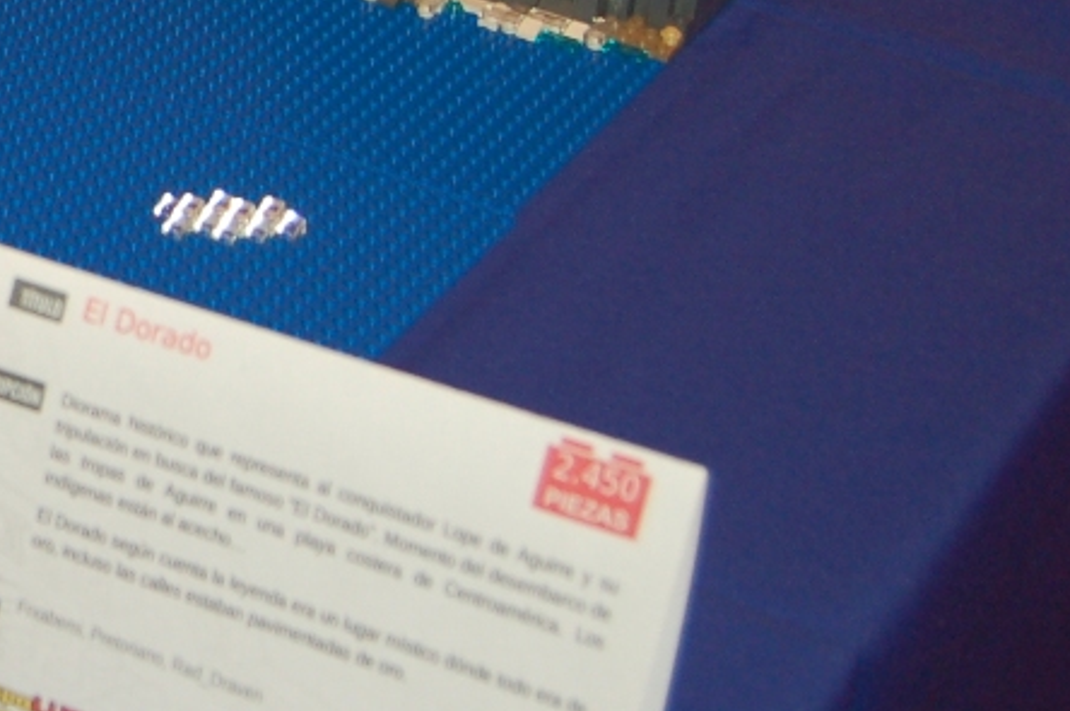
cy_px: -205
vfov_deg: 11.2
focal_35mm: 119
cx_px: -511
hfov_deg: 15.9
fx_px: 3533
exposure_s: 1/60
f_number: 3.8
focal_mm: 22
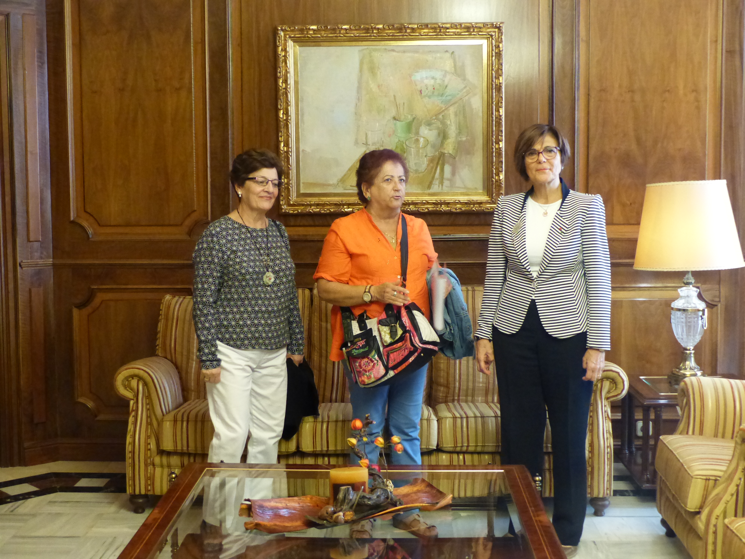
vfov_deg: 29.7
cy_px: 280
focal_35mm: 49
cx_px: 372
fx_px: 1055
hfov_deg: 38.9
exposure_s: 1/40
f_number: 2.8
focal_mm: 8.7
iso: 800
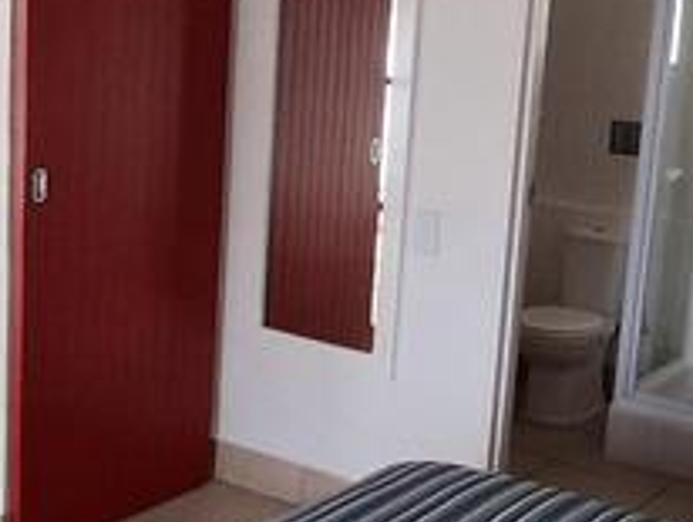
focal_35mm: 62
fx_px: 1243
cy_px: 205
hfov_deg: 31.1
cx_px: 424
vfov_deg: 23.7
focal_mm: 1.64
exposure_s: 1/50
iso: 320
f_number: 2.2
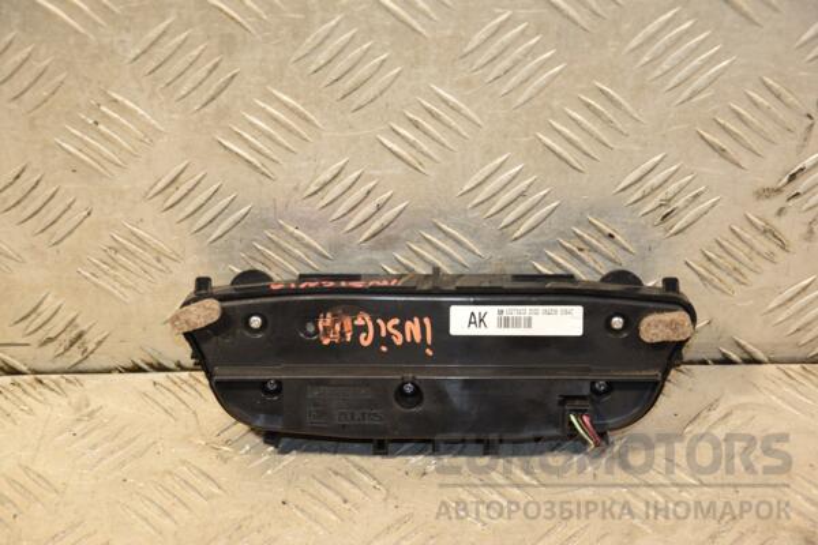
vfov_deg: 14.7
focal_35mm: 93
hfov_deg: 21.9
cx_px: 409
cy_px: 272
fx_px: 2113
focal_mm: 62
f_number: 5.3
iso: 800
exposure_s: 1/125
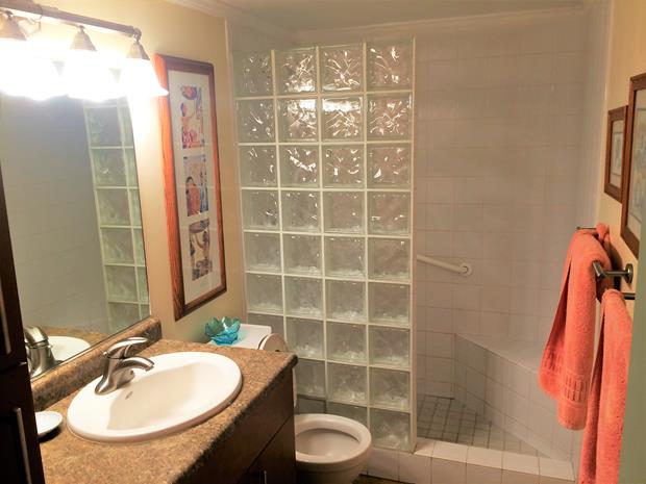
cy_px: 242
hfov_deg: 61.7
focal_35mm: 29
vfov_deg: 48.2
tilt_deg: -12.0
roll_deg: +3.2
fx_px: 541
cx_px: 323
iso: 40
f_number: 2.2
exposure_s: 1/30
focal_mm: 4.15
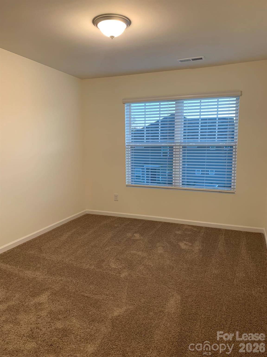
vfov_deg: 67.3
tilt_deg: -7.8
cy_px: 178
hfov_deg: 53.1
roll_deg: +1.1
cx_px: 134
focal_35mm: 26
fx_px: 267
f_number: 1.8
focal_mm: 4.25
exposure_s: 1/60
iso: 160
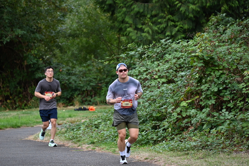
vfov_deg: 6.9
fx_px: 1384
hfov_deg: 10.3
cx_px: 124
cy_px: 83
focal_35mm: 200
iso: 500
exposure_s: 1/250
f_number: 6.3
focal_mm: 200
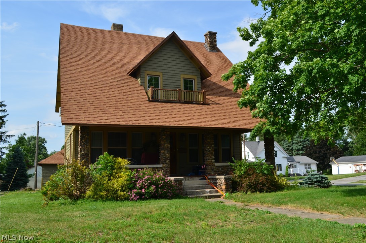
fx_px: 335
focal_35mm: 33
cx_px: 183
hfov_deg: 57.3
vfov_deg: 39.8
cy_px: 122
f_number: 11
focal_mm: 22
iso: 100
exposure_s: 1/125
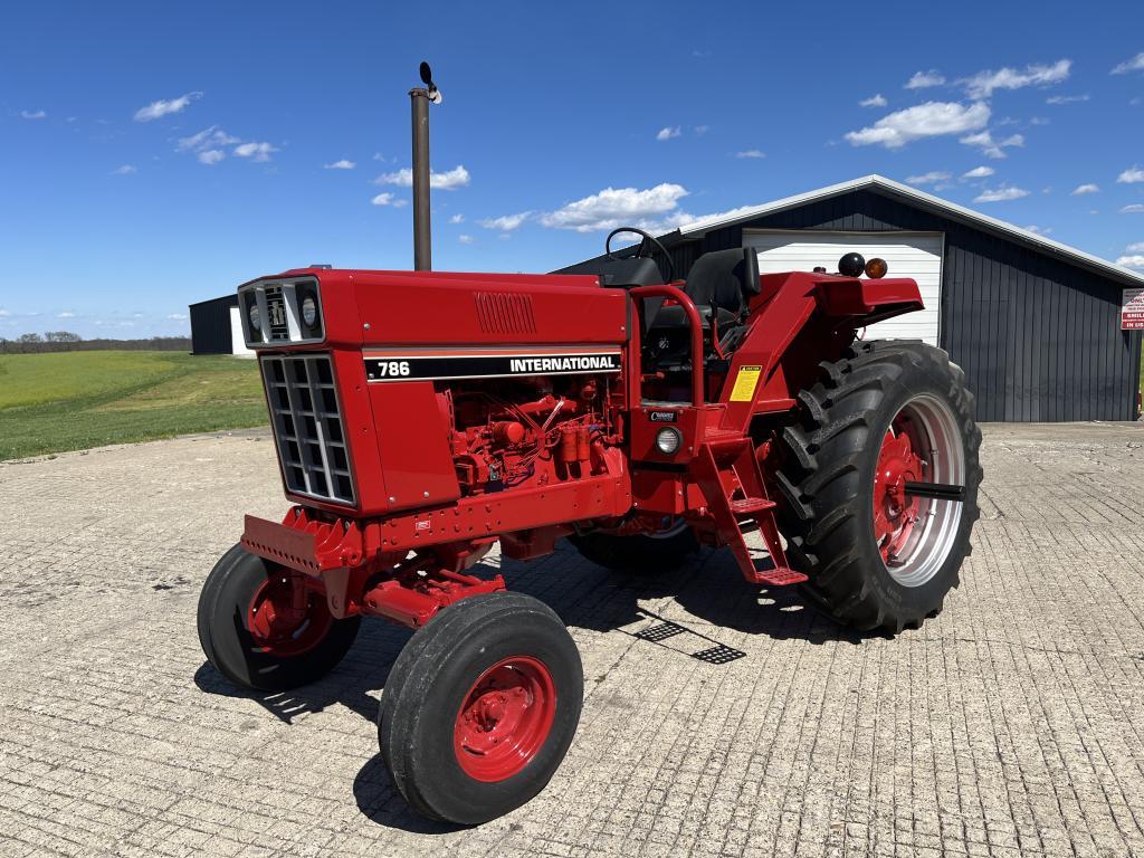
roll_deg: +0.9
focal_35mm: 26
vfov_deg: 53.1
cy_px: 429
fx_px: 859
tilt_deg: -7.0
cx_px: 572
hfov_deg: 67.3
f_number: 1.5
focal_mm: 5.7
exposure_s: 1/4444
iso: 50
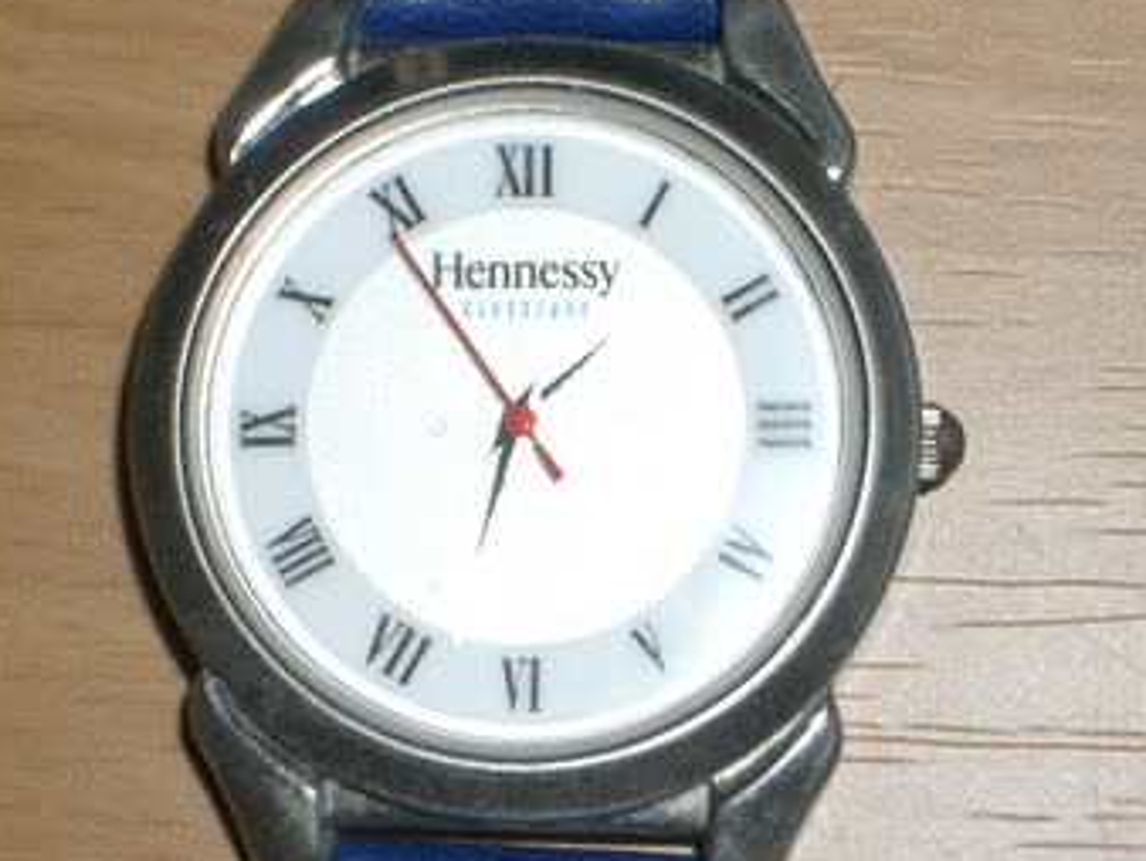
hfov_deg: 14.1
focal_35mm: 140
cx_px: 559
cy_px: 441
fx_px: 4638
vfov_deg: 10.6
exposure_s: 1/40
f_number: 7.7
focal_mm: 17.4
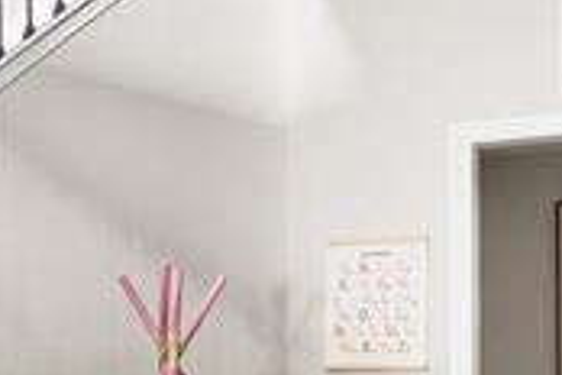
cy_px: 420
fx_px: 1467
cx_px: -265
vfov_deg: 14.2
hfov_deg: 19.2
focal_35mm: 94
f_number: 4
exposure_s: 1/1.67
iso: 500
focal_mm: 16
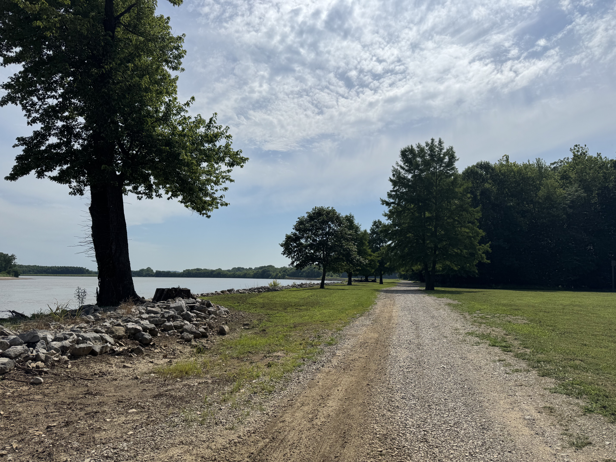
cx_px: 308
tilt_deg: +3.1
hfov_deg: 71.6
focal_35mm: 24
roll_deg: -1.4
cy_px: 231
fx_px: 427
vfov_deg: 56.8
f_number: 1.78
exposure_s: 1/12346
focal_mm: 6.76
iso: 64
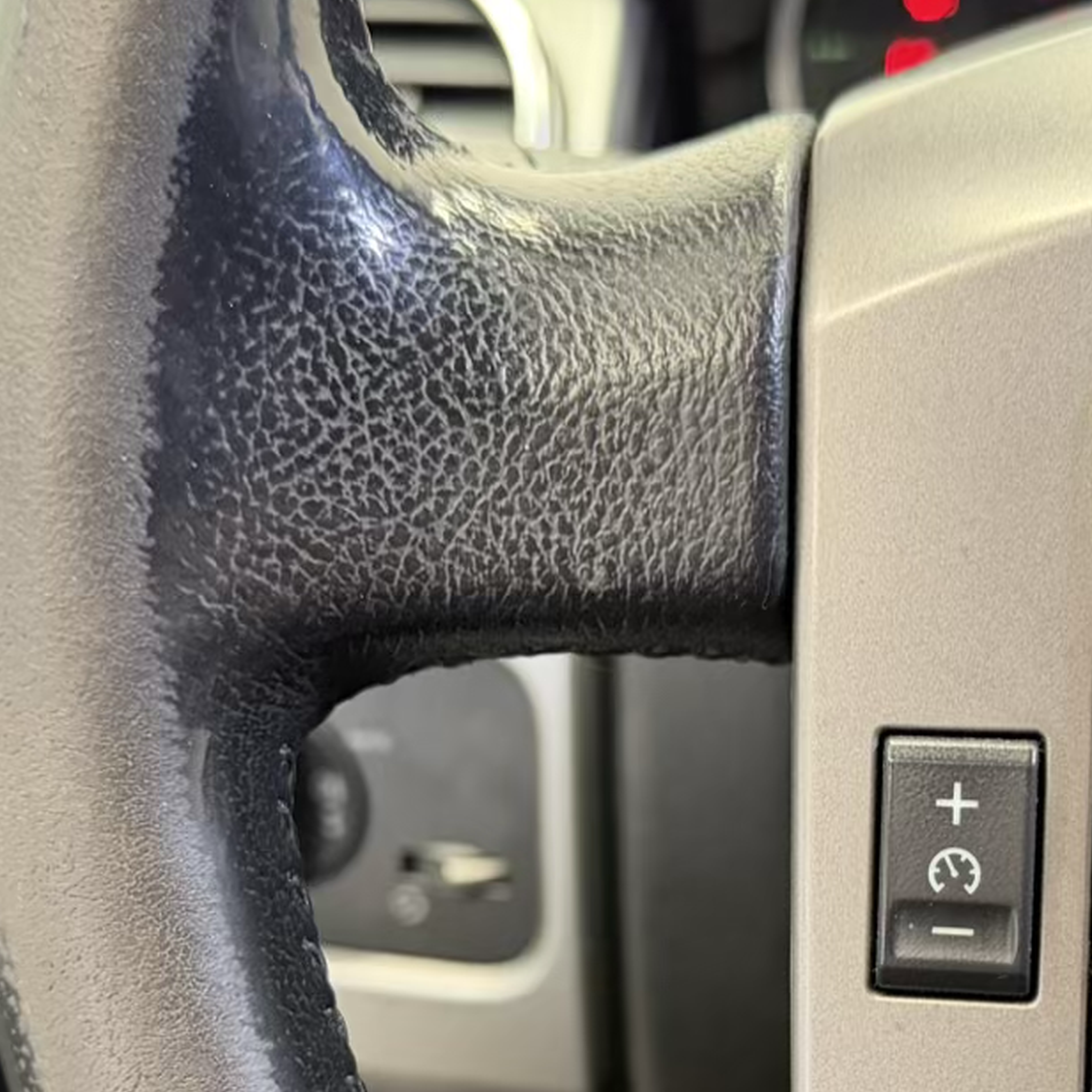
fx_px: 2106
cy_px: 827
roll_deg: +0.0
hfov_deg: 28.8
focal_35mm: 59
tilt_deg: -29.0
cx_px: 770
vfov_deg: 28.6
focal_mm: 6.76
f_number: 1.78
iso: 500
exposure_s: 1/50
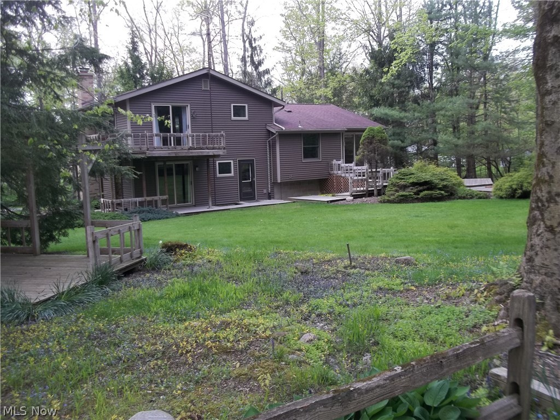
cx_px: 280
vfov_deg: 44.2
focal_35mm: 32
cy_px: 210
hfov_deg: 56.8
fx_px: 518
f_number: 2.9
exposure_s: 1/125
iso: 80
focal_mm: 5.7
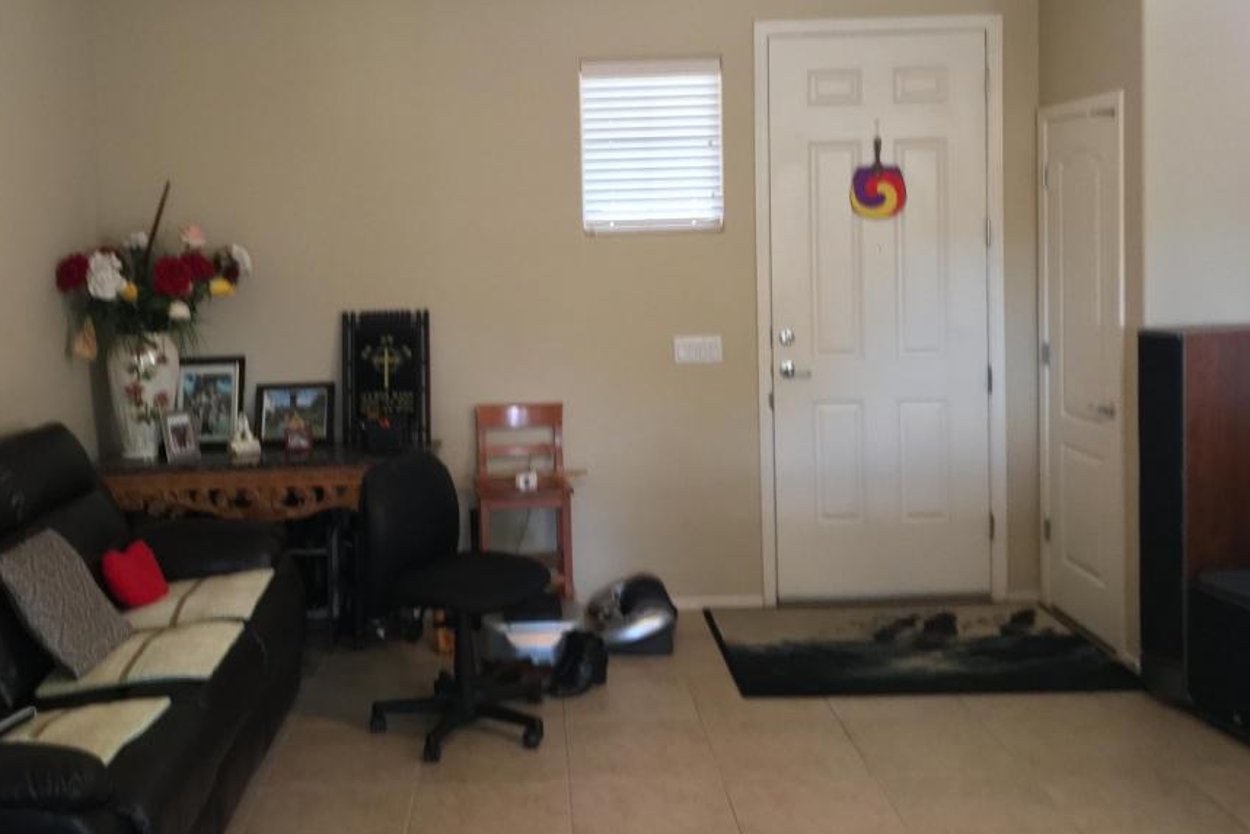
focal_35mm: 36
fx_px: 1250
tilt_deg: -0.5
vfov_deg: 36.5
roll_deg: +0.7
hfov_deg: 52.9
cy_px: 278
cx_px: 516
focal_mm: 4.15
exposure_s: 1/24
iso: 200
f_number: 2.2
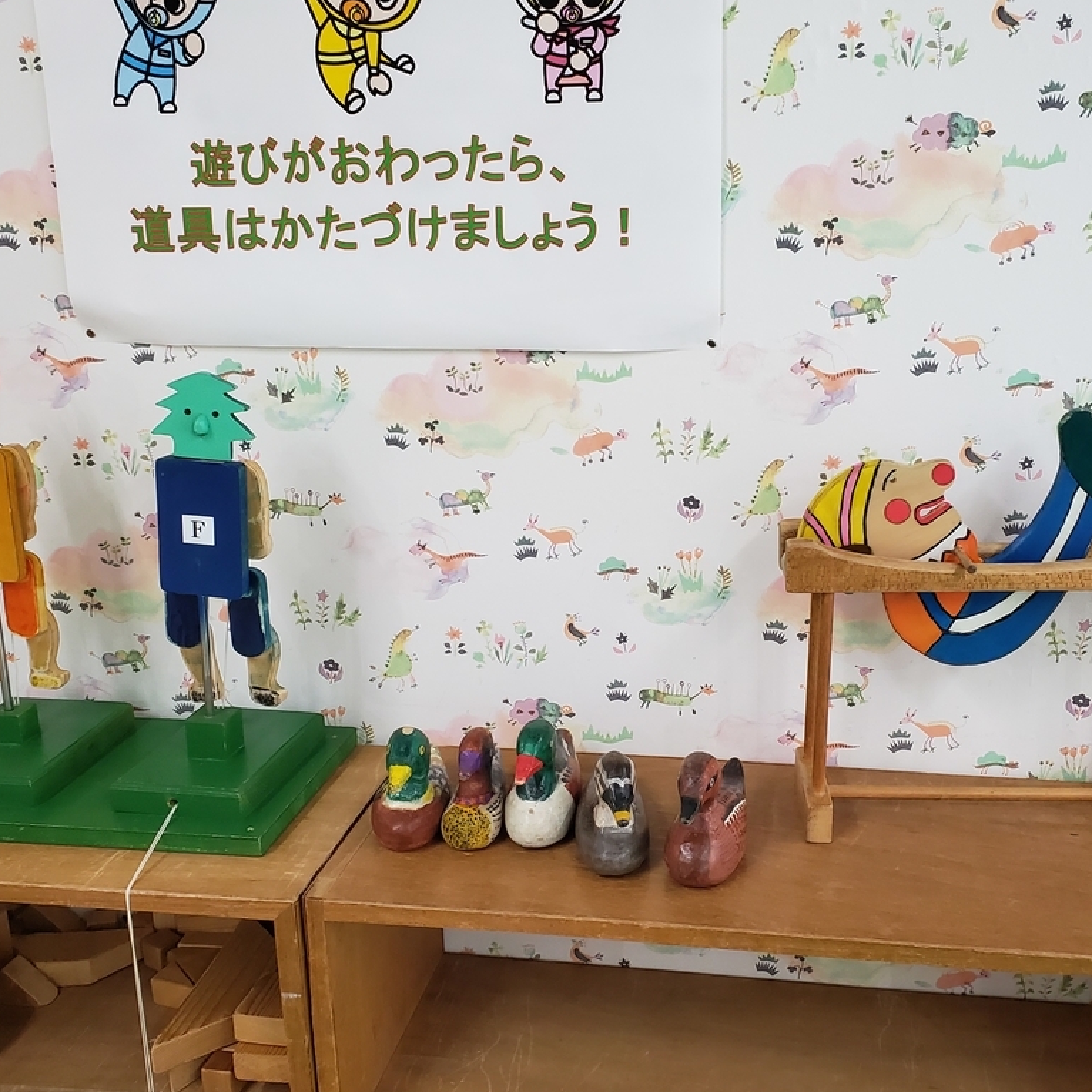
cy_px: 614
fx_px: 1285
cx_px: 629
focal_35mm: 36
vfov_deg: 45.9
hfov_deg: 45.9
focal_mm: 4.3
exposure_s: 1/50
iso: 400
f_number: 2.4
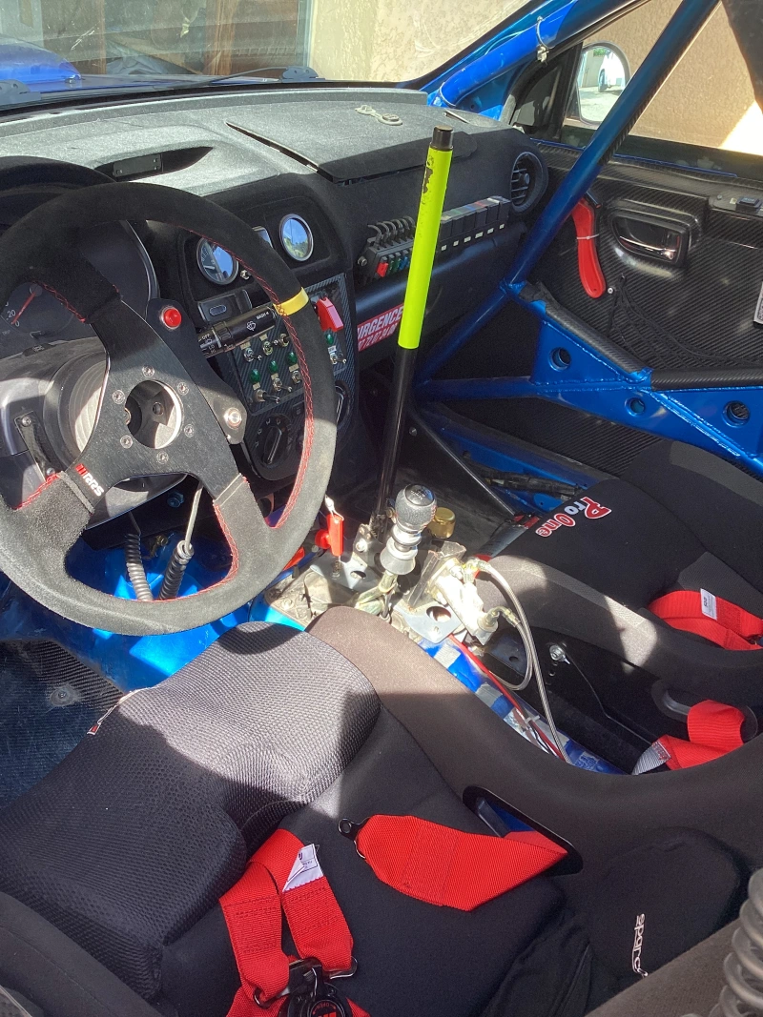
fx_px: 911
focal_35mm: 31
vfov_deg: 58.4
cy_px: 508
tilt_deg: -37.6
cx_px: 382
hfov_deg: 45.4
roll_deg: -10.4
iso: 50
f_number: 2.4
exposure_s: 1/100
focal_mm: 3.3
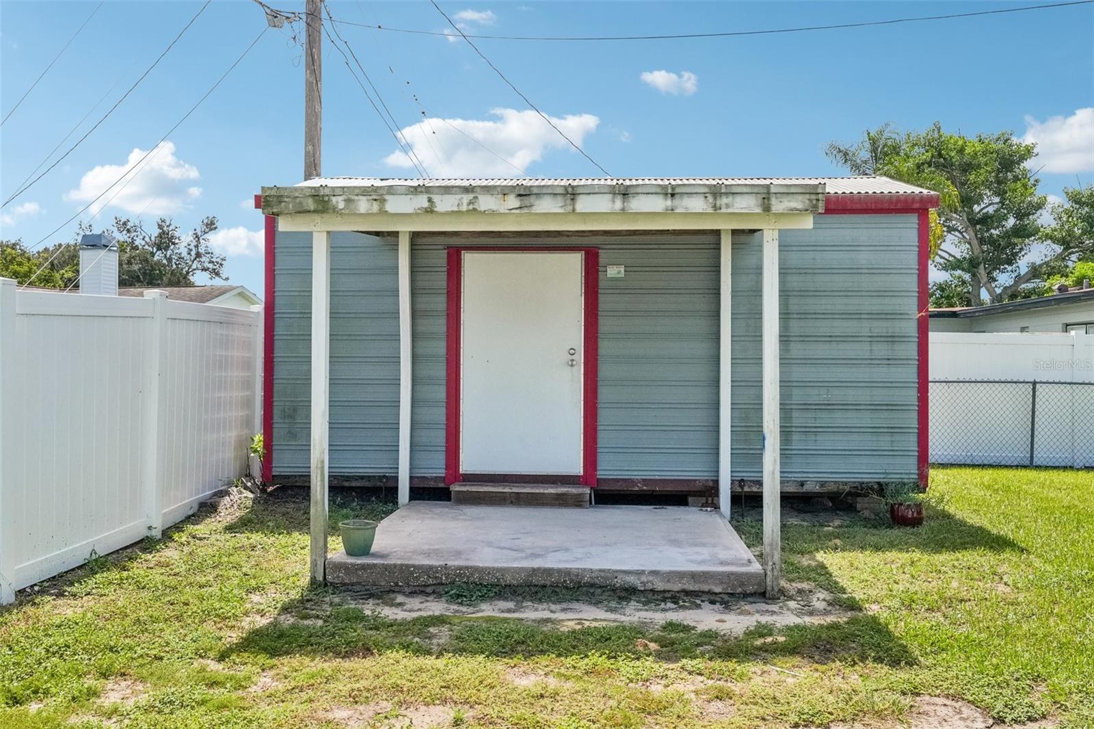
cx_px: 547
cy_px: 364
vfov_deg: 40.0
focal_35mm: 33
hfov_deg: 57.2
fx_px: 1003
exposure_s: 1/2000
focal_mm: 22
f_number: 8
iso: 800
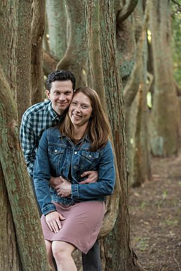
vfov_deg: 21.5
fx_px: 716
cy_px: 136
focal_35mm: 95
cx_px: 90
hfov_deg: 14.4
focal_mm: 95
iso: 1250
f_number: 3.5
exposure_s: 1/80
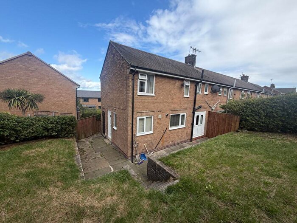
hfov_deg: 102.1
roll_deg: -2.6
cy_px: 112
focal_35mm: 14
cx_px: 148
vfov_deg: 85.7
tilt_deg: -3.8
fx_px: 120
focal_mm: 2.22
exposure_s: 1/770
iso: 40
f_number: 2.2
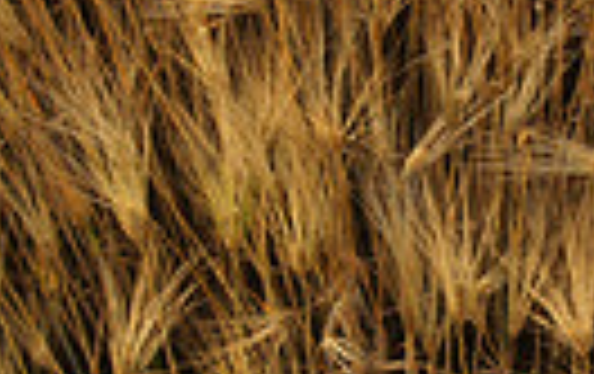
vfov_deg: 19.5
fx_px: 1086
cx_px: 392
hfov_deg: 30.4
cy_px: 187
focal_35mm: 67
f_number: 16
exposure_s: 1/125
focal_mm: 10
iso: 400
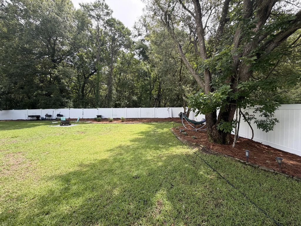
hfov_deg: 102.1
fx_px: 122
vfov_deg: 85.7
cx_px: 150
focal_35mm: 14
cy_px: 113
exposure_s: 1/413
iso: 50
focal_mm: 2.22
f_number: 2.2
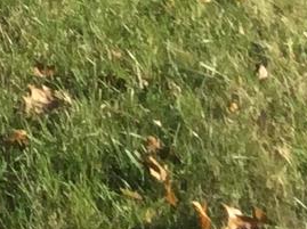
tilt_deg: -0.4
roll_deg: -1.5
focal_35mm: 244
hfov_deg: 7.2
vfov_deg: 5.6
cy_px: -517
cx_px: -611
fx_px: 2161
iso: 32
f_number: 2.4
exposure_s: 1/502
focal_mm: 3.3
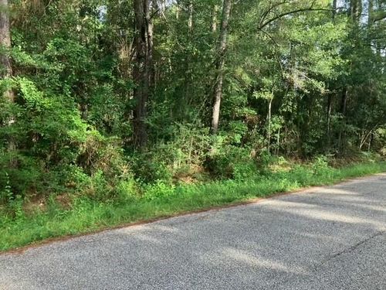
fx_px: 312
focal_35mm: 28
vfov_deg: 49.7
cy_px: 145
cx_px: 193
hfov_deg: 63.4
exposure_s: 1/121
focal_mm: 3.99
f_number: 1.8
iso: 32
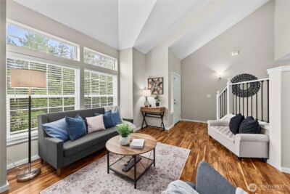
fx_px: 105
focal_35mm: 13
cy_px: 97
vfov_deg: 85.5
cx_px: 145
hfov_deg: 108.3
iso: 1000
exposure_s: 1/13
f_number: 7.1
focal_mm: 13
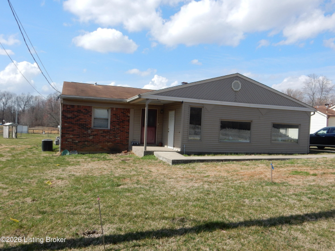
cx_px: 168
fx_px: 290
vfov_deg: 46.8
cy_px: 126
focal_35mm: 30
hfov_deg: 60.0
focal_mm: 5.4
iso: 125
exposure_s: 1/1000
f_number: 4
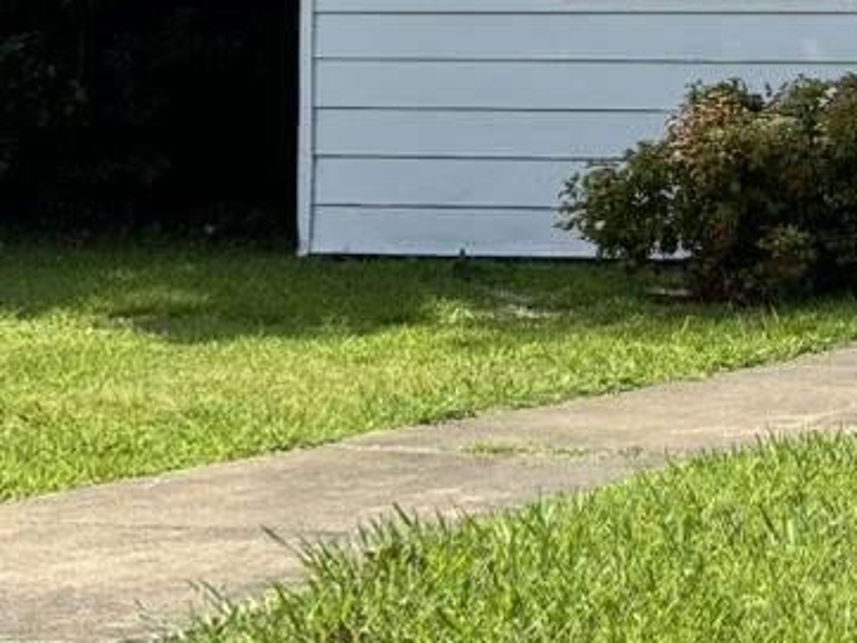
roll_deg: +0.5
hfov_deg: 12.0
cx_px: 1994
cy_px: 88
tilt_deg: -0.7
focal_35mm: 136
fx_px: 3368
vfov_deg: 10.9
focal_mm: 6.76
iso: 80
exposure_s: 1/3802
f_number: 1.78
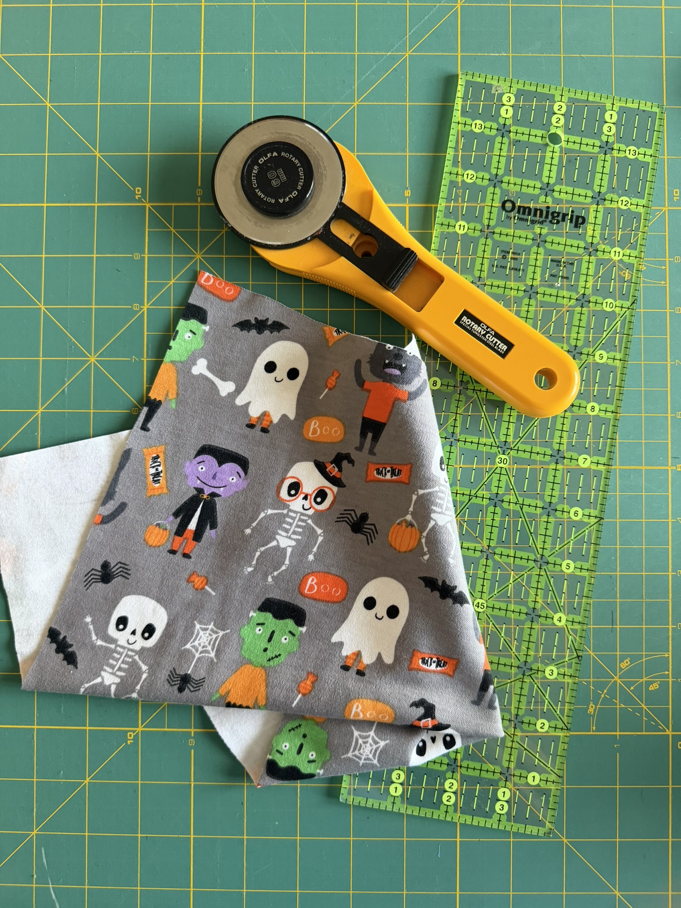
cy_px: 454
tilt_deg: -87.5
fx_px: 630
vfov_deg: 71.6
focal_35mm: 24
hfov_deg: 56.8
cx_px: 340
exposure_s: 1/60
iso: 500
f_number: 1.78
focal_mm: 6.76
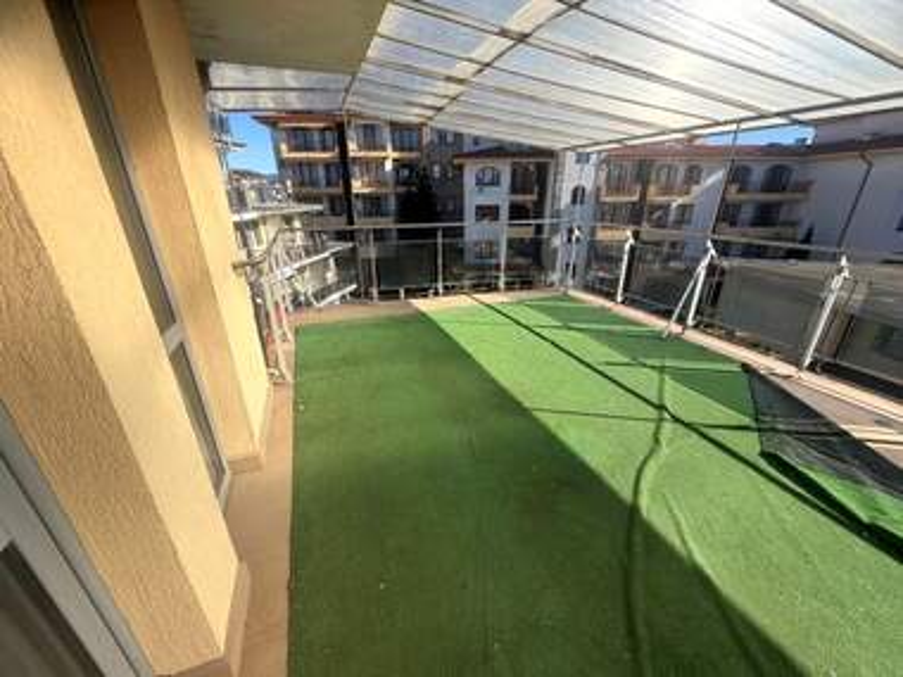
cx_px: 452
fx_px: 365
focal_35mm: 14
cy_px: 338
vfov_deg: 85.7
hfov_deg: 102.1
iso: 32
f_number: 2.2
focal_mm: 2.22
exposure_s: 1/770
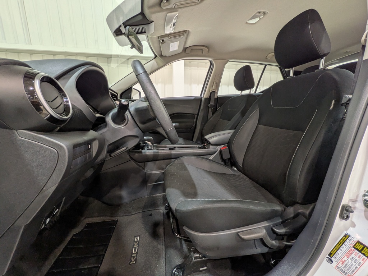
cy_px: 138
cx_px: 184
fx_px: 149
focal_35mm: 14
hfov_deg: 102.1
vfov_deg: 85.7
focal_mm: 1.83
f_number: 2.2
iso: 79
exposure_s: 1/40
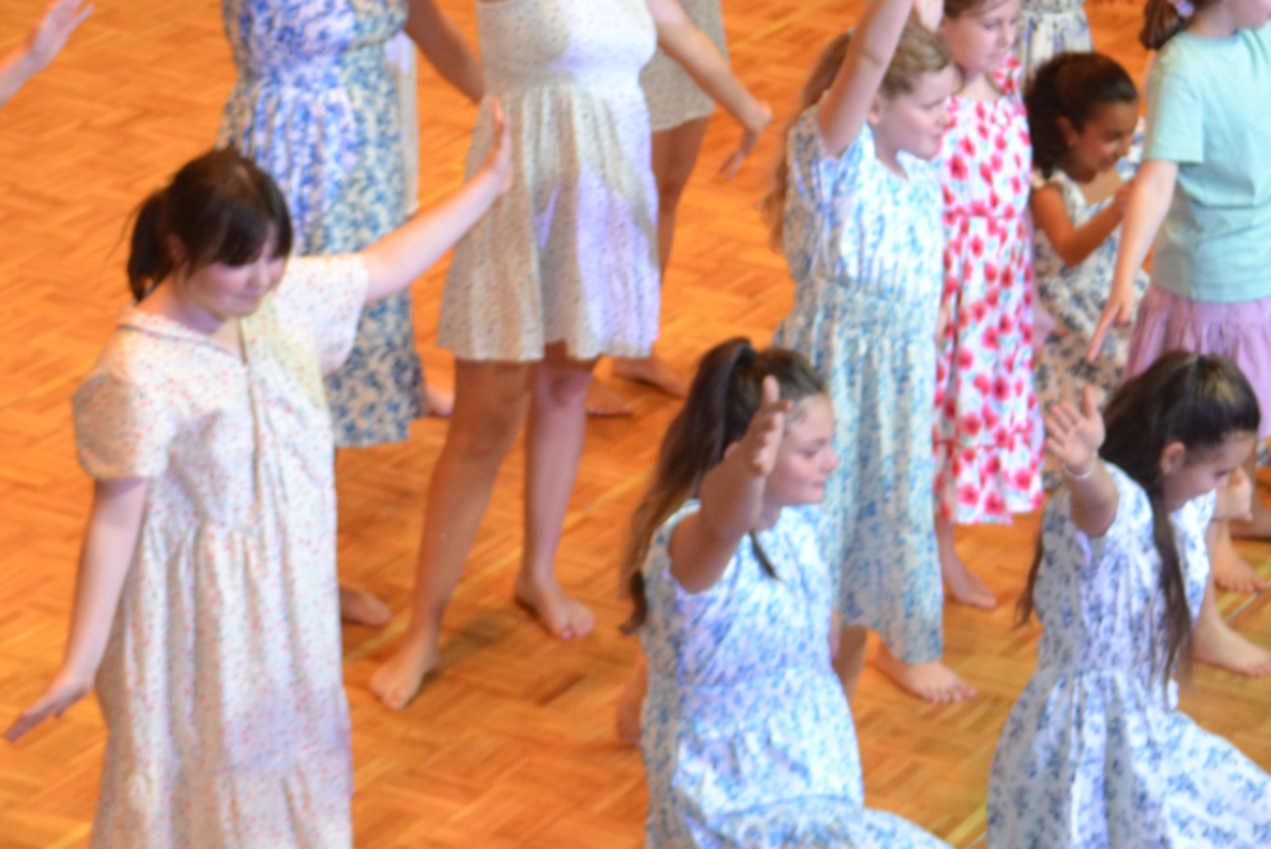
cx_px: 1192
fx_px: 4645
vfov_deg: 10.4
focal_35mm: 132
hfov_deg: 15.4
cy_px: -1
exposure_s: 1/80
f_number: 4.5
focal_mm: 29
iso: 400
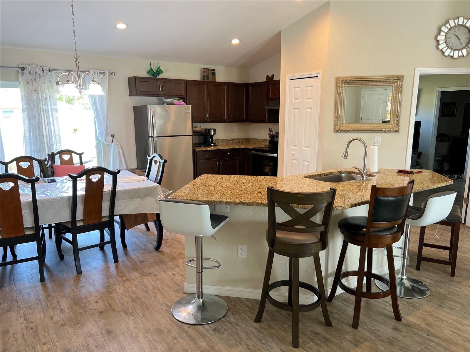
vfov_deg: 53.1
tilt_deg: -10.2
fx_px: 353
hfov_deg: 67.3
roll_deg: -0.3
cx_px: 235
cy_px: 176
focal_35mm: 26
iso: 80
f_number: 1.5
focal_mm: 5.7
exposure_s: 1/60
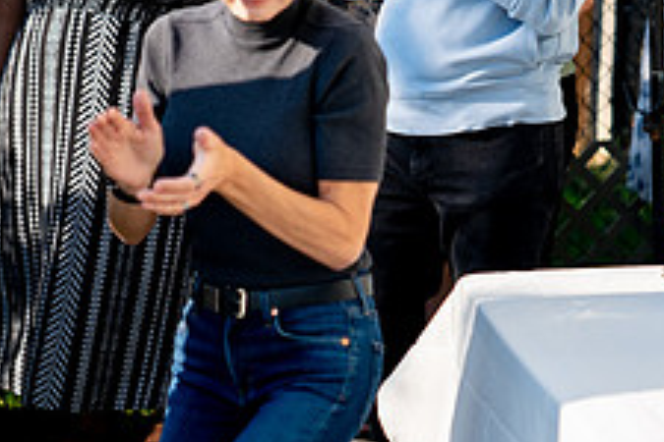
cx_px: 313
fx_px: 2379
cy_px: 13
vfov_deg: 10.6
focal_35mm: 129
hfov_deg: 15.9
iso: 125
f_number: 2
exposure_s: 1/2500
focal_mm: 50
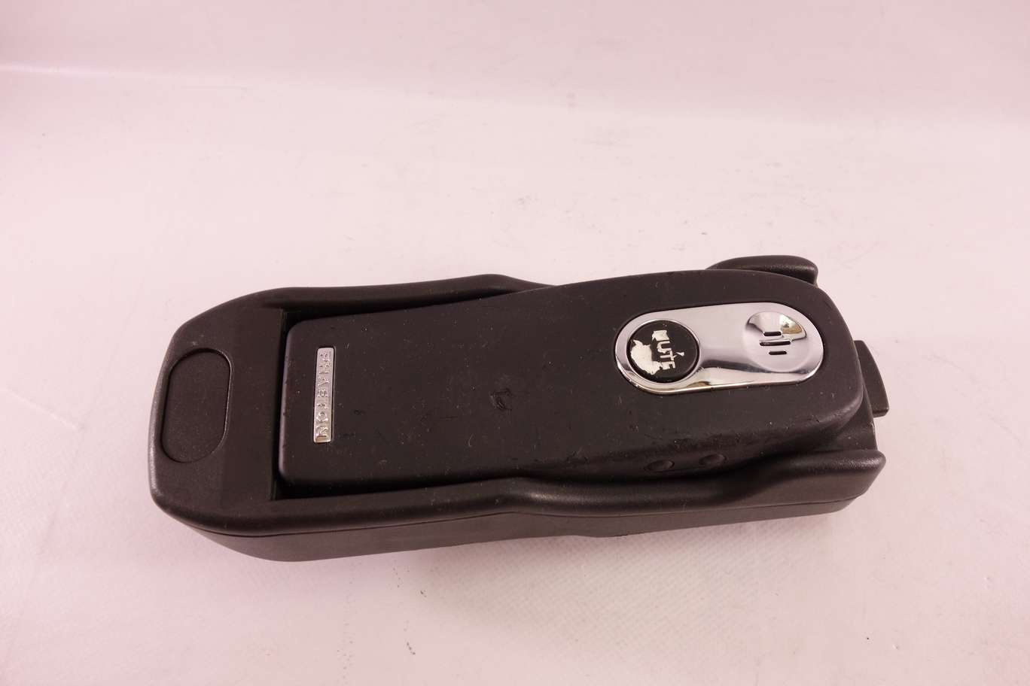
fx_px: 801
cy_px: 343
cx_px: 515
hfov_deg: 65.5
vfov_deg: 46.4
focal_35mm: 28
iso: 400
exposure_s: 1/30
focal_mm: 10.4
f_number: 5.6
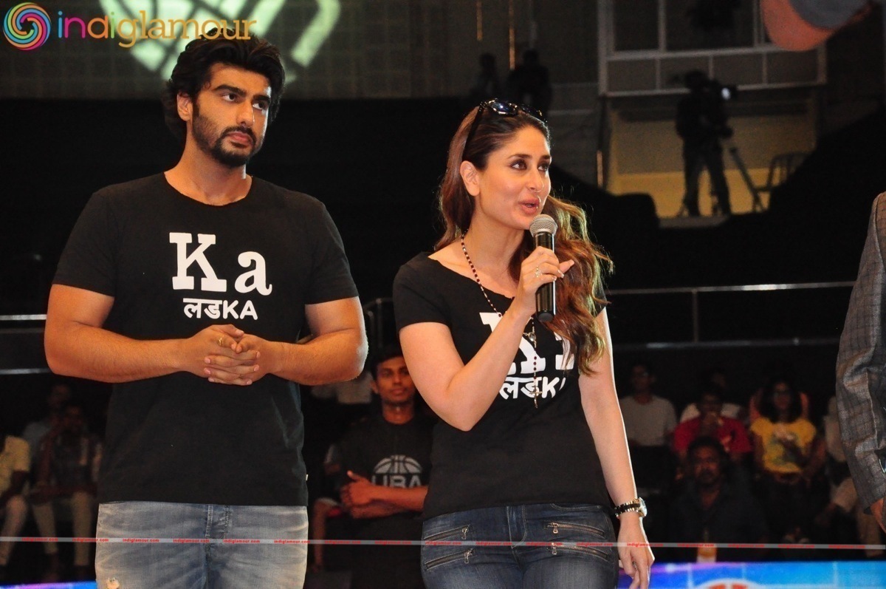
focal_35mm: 158
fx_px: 3871
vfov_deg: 8.7
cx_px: 443
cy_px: 294
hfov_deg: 13.1
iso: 3200
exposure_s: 1/125
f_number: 5.6
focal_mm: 105
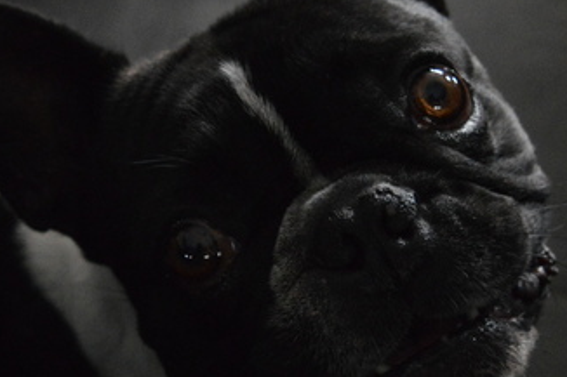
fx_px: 1275
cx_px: 190
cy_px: 137
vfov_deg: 16.8
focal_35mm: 81
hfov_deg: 24.9
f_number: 3.8
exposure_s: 1/200
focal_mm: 22
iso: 3200
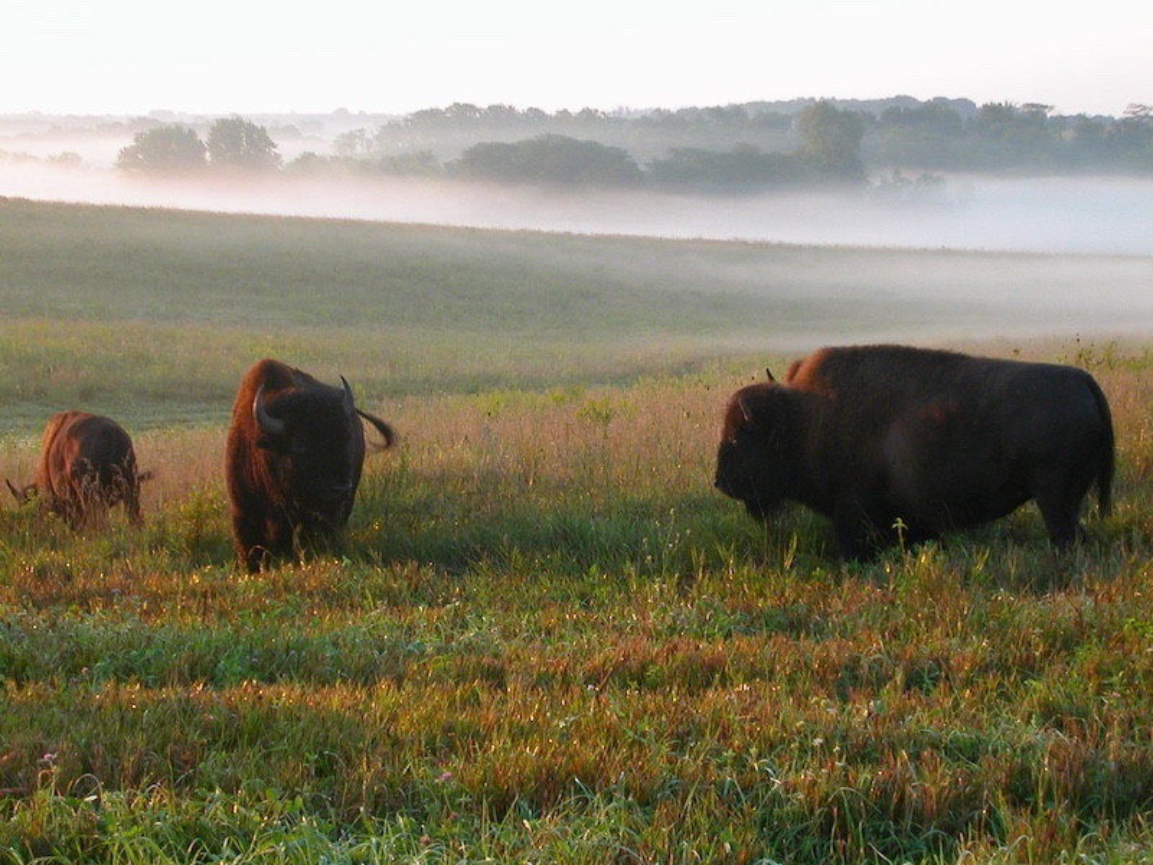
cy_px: 432
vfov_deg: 20.2
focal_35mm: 73
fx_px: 2432
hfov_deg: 26.7
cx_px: 576
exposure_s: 1/75.7
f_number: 3.8
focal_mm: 11.1
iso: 100
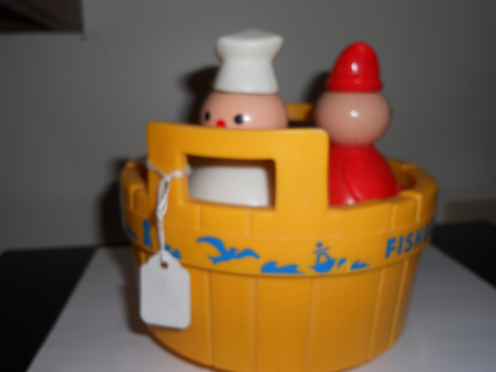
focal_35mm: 32
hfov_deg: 56.8
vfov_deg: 44.2
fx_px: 459
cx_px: 248
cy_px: 186
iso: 80
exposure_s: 1/25
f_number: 8.8
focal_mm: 5.8
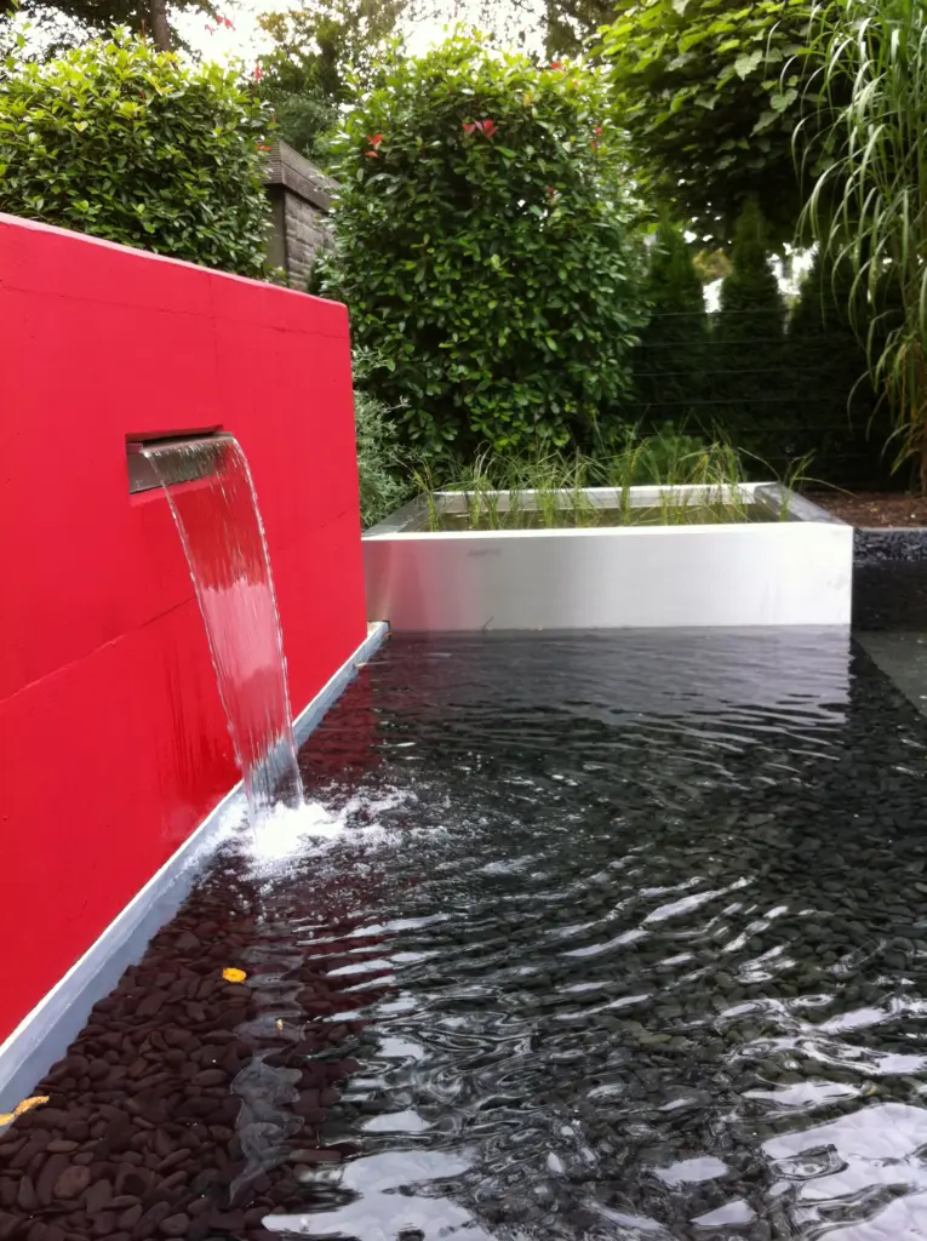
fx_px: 1253
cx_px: 464
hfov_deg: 40.6
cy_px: 620
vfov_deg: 52.7
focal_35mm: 35
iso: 80
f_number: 2.8
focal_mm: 3.85
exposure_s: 1/122
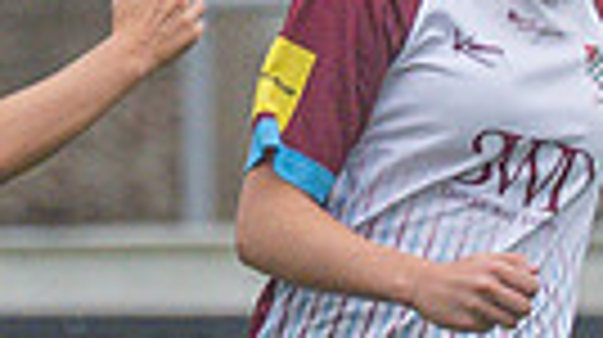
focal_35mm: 3892
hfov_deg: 0.6
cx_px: 284
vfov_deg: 0.3
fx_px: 62155
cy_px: 730
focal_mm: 270
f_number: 4
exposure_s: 1/1600
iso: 1000
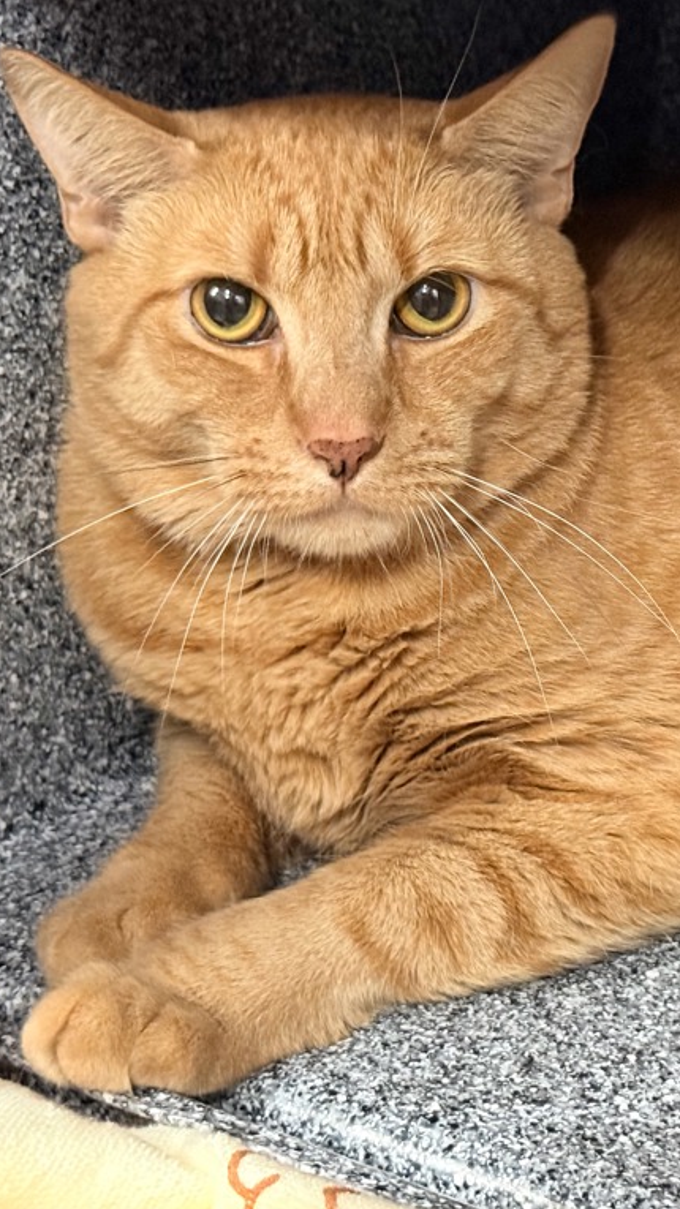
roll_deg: -1.4
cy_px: 604
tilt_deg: -20.3
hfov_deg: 17.1
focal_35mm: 70
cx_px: 512
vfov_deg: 30.2
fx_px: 2245
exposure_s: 1/30
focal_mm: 6.76
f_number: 1.78
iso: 500
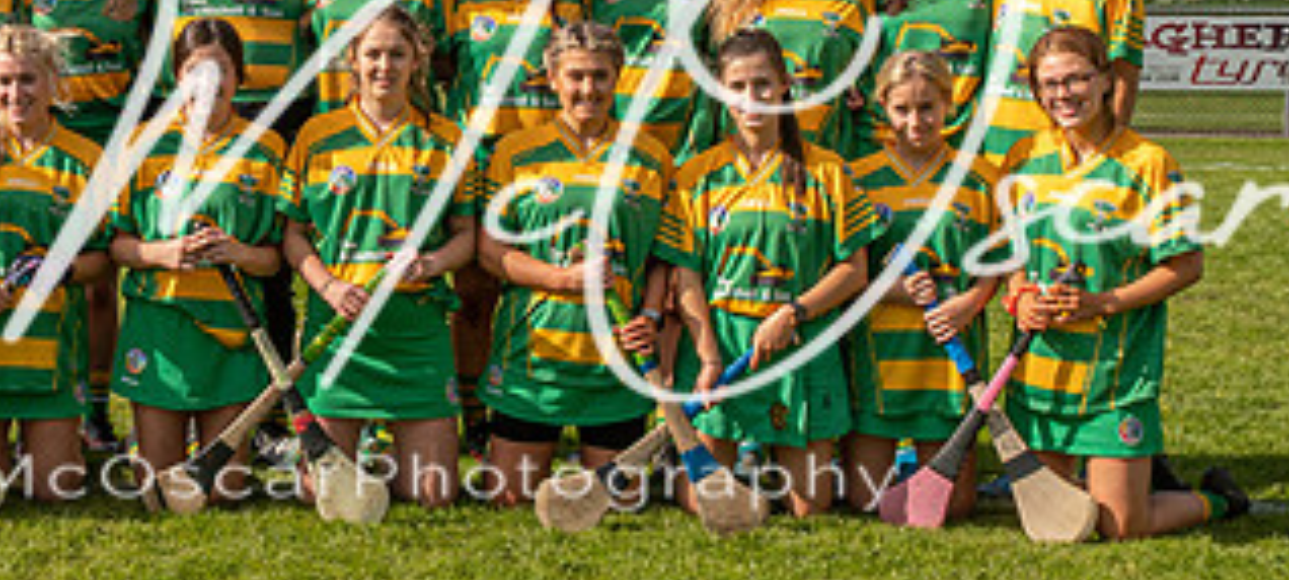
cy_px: 272
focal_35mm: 83
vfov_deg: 12.2
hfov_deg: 25.7
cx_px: 78
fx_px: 2711
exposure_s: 1/100
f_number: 8
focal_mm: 24
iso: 100
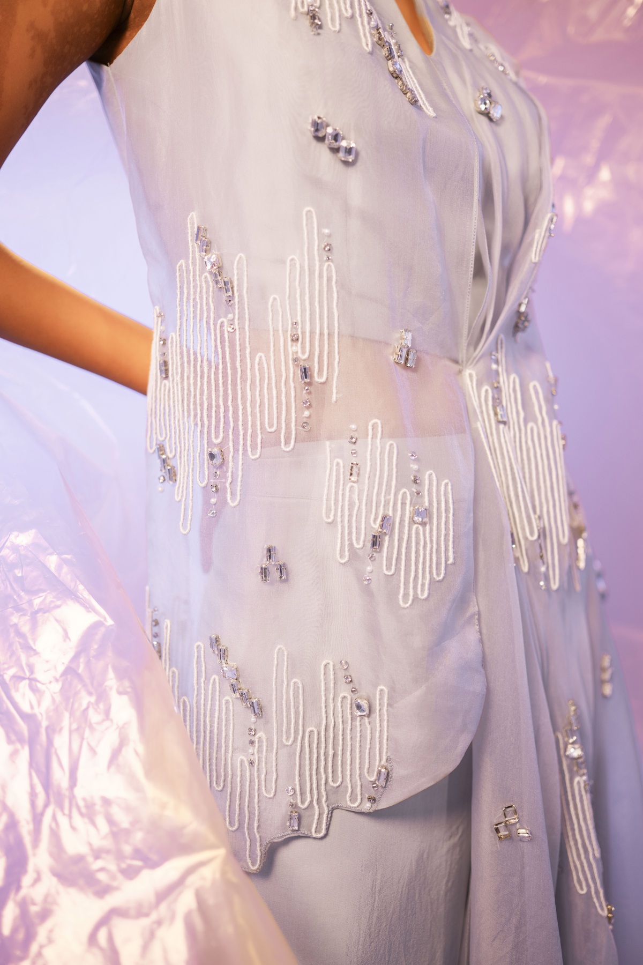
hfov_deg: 37.9
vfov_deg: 54.4
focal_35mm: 35
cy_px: 482
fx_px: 938
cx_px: 322
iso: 200
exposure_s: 1/400
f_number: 1.8
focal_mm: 35
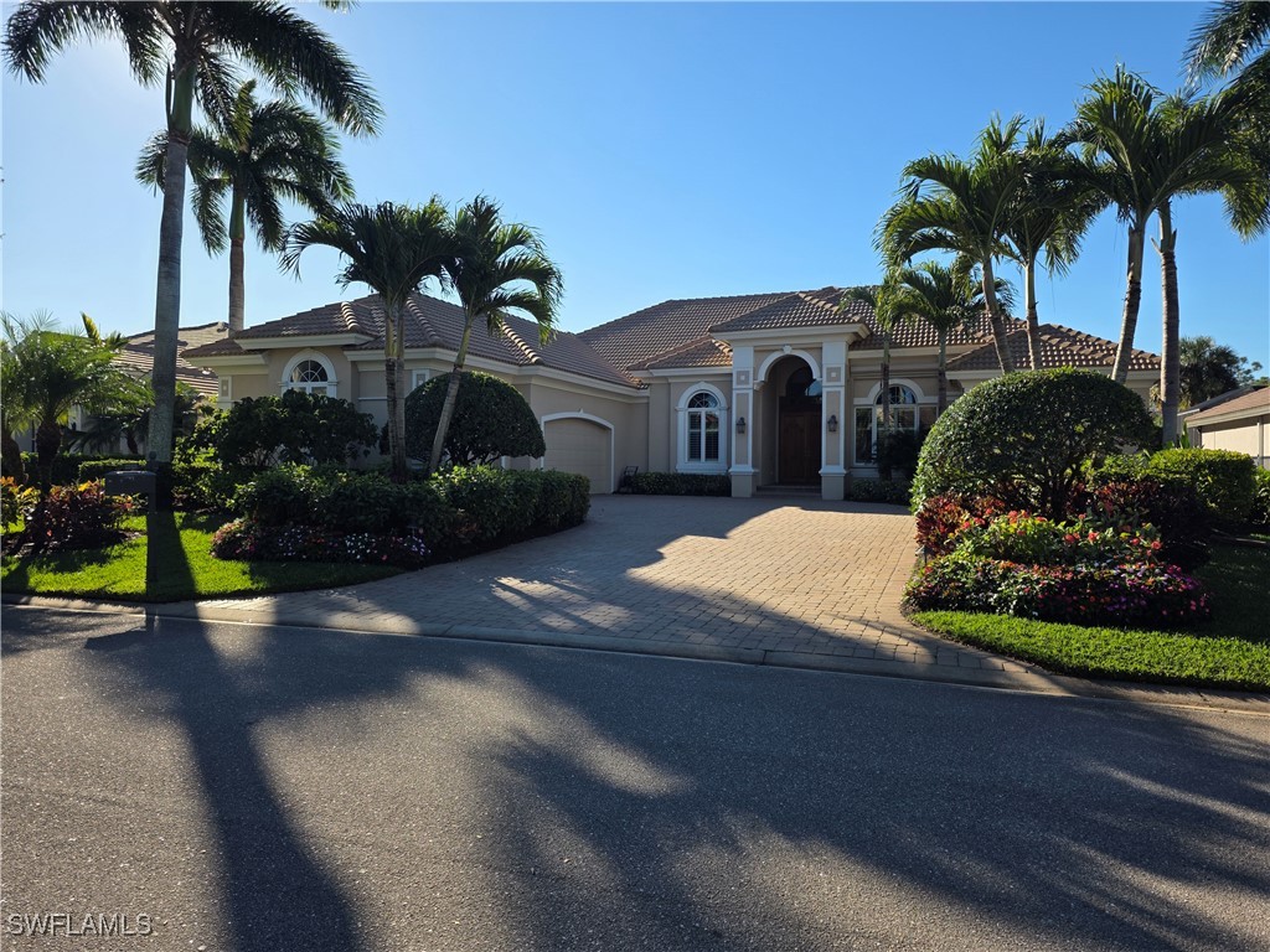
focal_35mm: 23
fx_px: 844
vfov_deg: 58.9
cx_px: 635
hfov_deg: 73.9
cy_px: 476
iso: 80
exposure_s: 1/3768
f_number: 1.7
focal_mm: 6.25
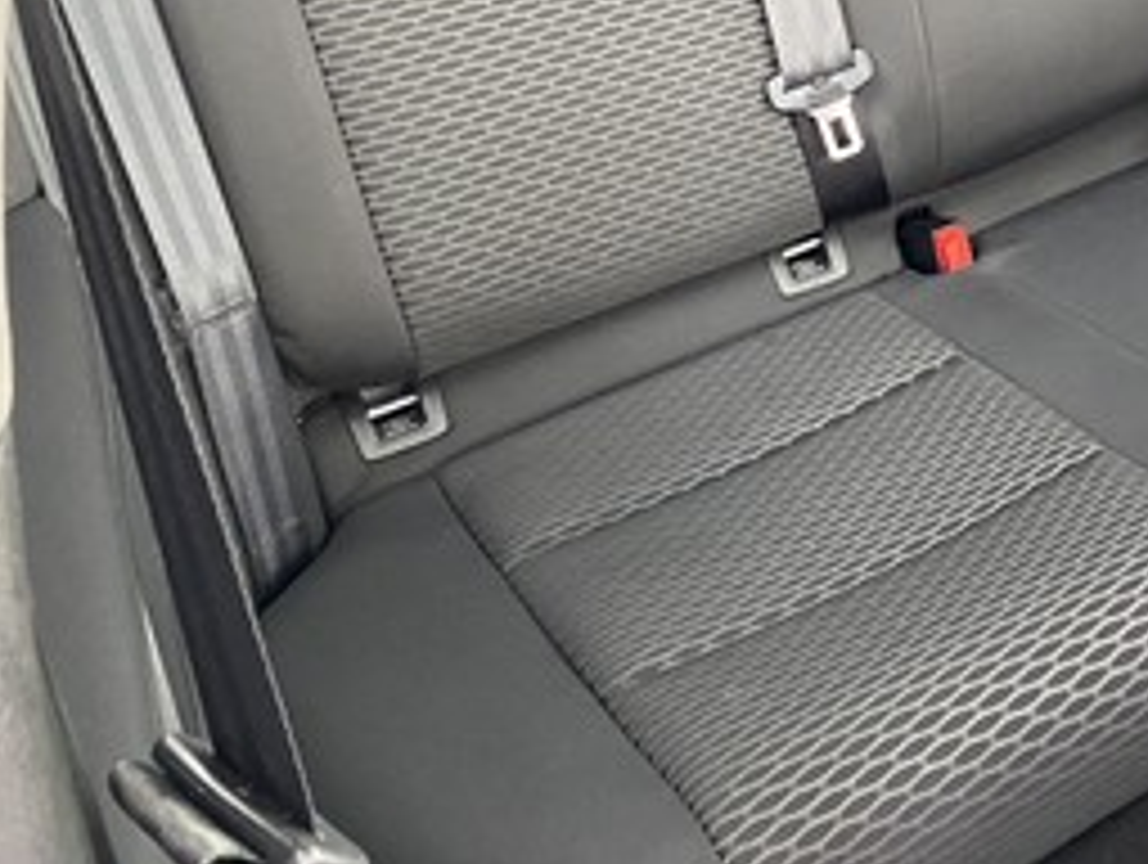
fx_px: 1727
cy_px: 11
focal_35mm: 52
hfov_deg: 34.0
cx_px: 1112
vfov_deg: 26.7
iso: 500
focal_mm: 4.25
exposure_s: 1/60
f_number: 1.8
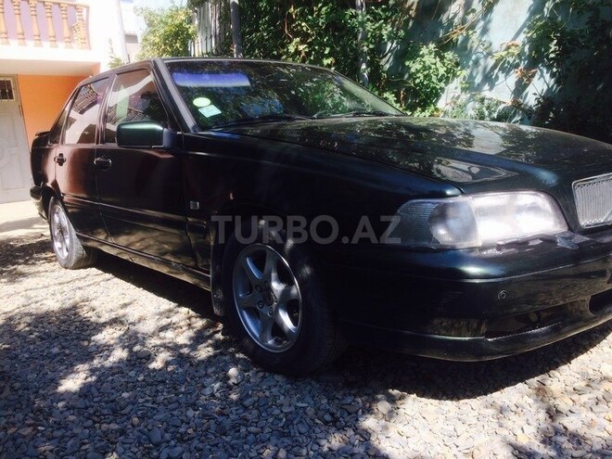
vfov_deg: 48.2
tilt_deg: -11.3
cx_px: 306
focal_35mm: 29
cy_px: 230
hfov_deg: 61.7
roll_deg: +5.3
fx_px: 513
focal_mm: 4.15
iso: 32
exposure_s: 1/954
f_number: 2.2
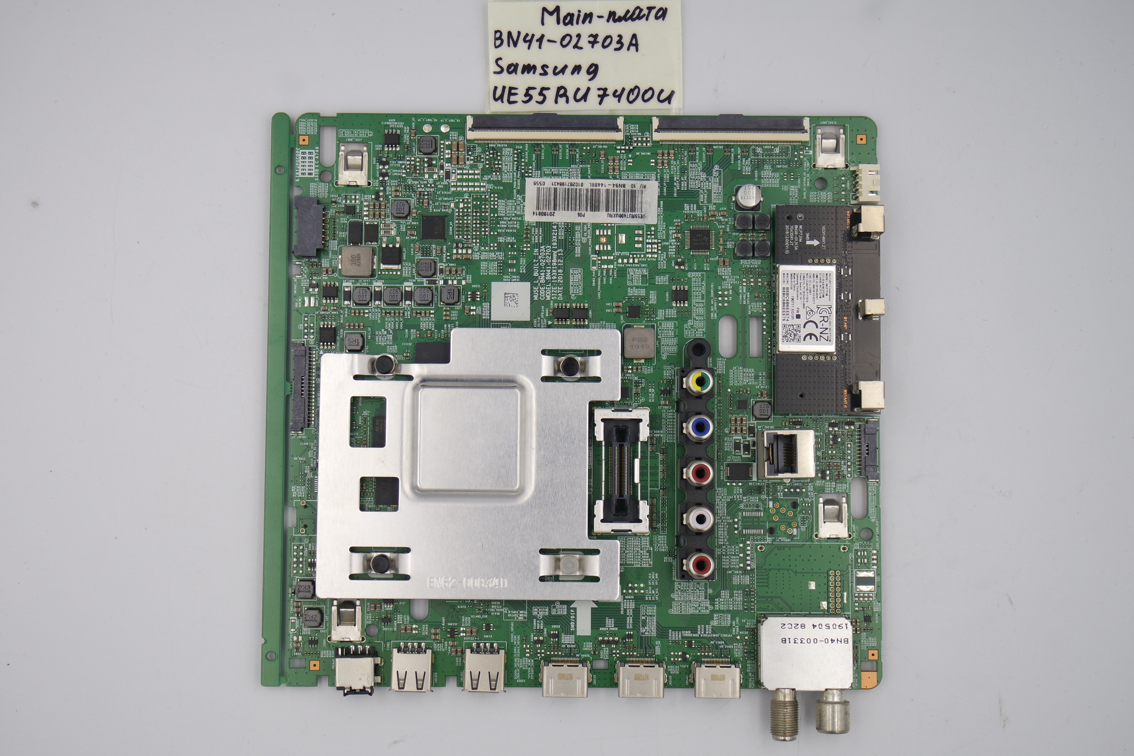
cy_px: 378
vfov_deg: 26.5
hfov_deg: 38.9
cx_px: 567
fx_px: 1606
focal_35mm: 51
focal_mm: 19
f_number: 5
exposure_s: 1/125
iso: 160
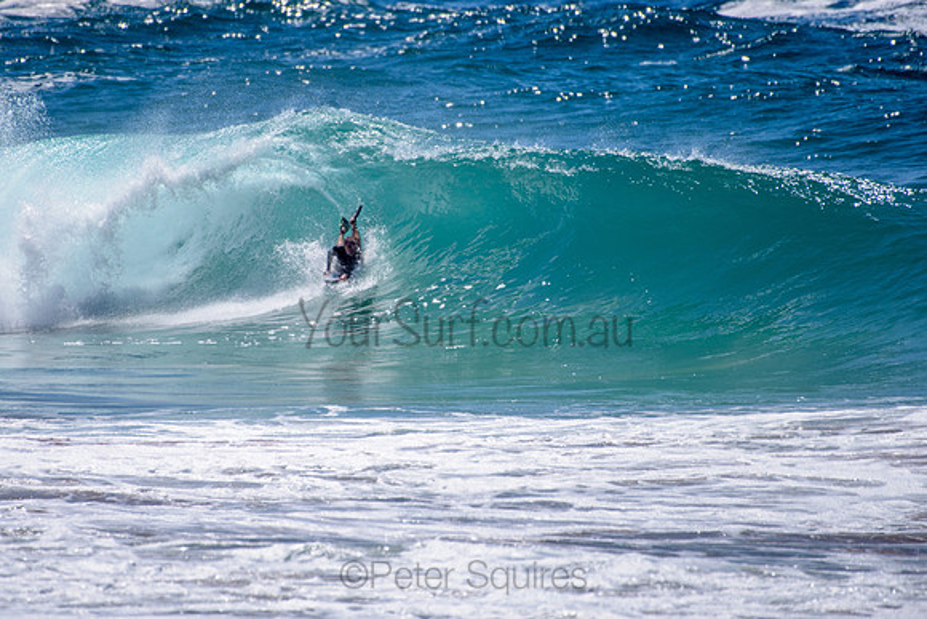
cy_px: 283
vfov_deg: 2.2
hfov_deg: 3.4
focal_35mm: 613
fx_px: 15783
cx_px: 384
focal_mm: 500
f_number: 5.6
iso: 80
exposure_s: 1/2000
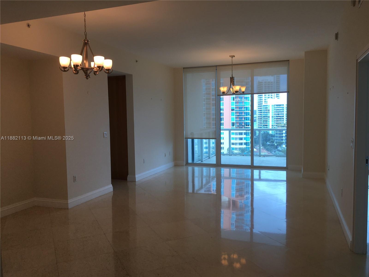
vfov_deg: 48.2
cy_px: 138
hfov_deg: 61.7
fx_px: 309
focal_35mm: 29
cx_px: 184
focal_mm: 4.15
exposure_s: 1/127
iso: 25
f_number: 2.2
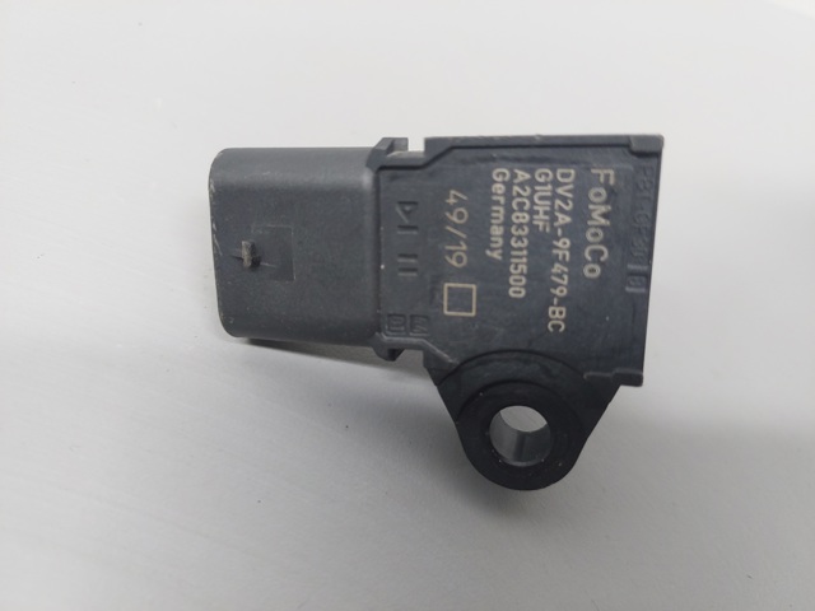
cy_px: 306
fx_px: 659
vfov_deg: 49.7
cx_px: 408
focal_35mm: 28
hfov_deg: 63.4
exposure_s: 1/50
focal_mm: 5.32
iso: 320
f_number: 1.8
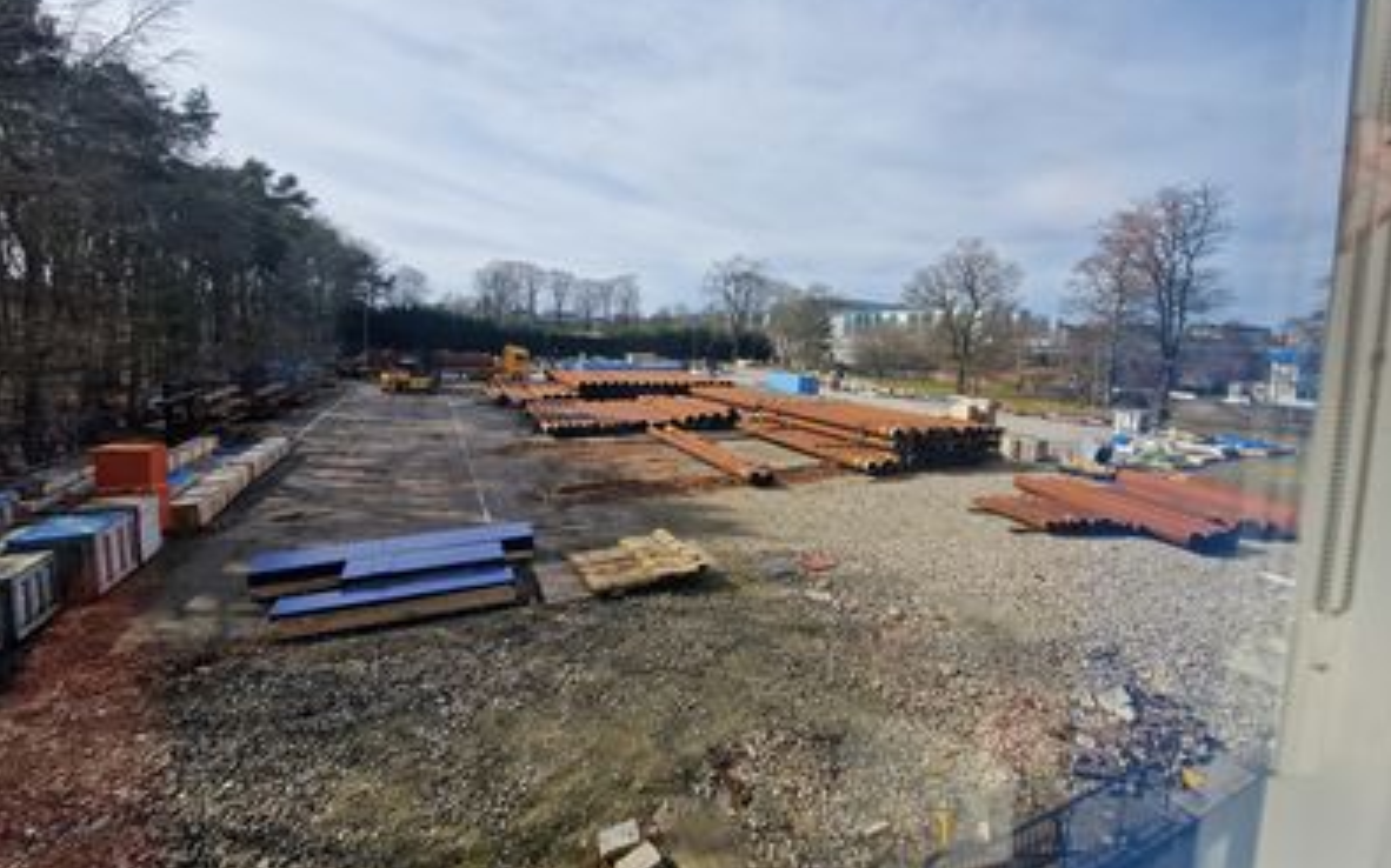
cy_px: 392
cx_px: 703
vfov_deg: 78.4
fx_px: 531
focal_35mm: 14
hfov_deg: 105.3
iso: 50
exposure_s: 1/2448
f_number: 2.2
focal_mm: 2.2
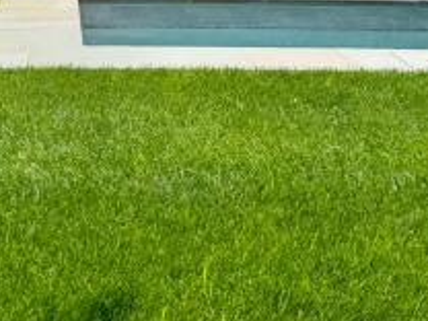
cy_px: -156
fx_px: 1026
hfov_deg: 23.3
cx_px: 113
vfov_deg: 16.3
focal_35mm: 83
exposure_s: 1/4608
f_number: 1.78
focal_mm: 6.76
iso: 80
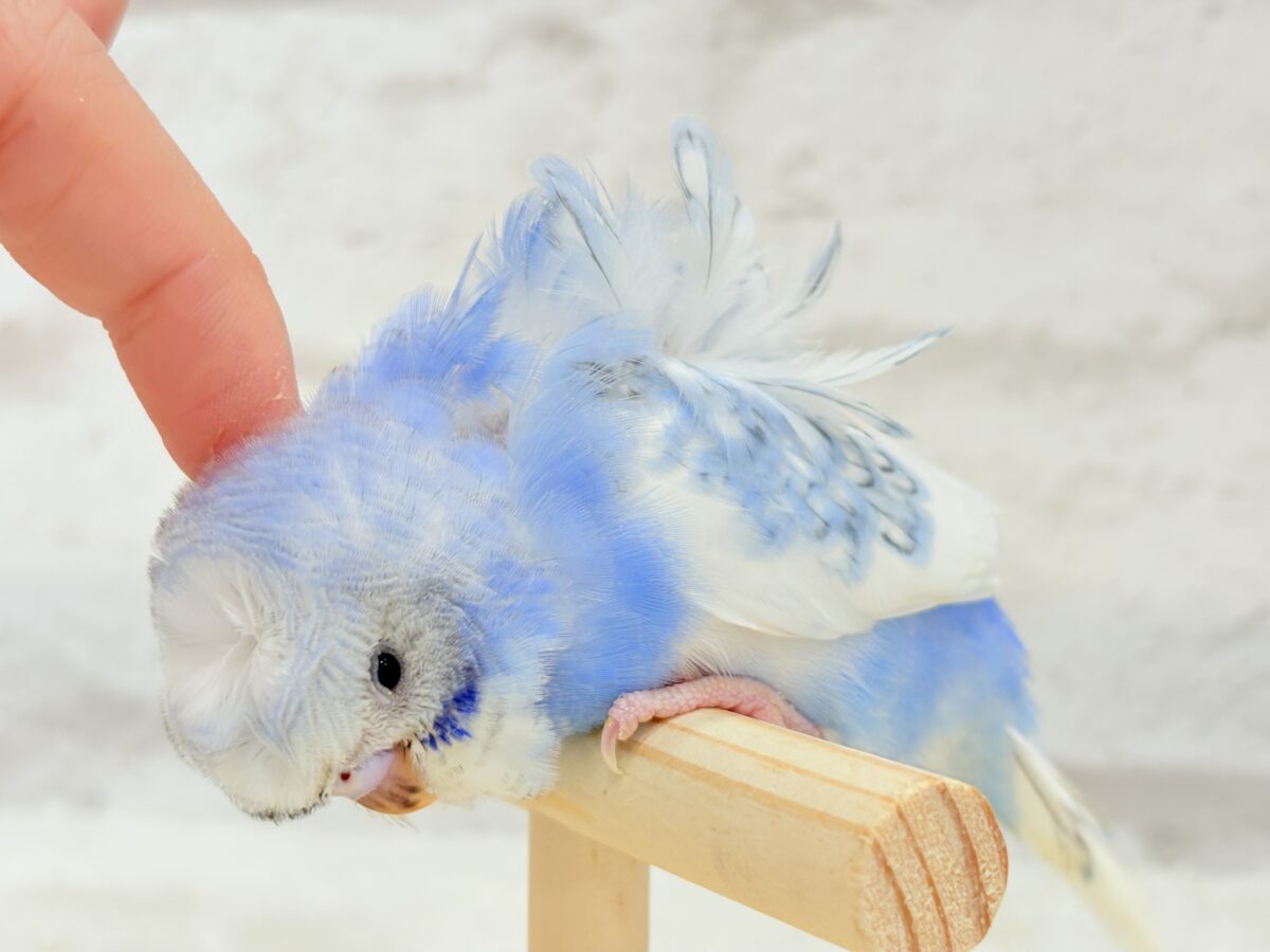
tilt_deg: -3.9
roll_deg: +0.9
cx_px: 635
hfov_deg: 36.8
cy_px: 476
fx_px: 1908
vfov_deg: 28.0
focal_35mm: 52
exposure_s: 1/100
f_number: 1.6
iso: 64
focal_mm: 5.96
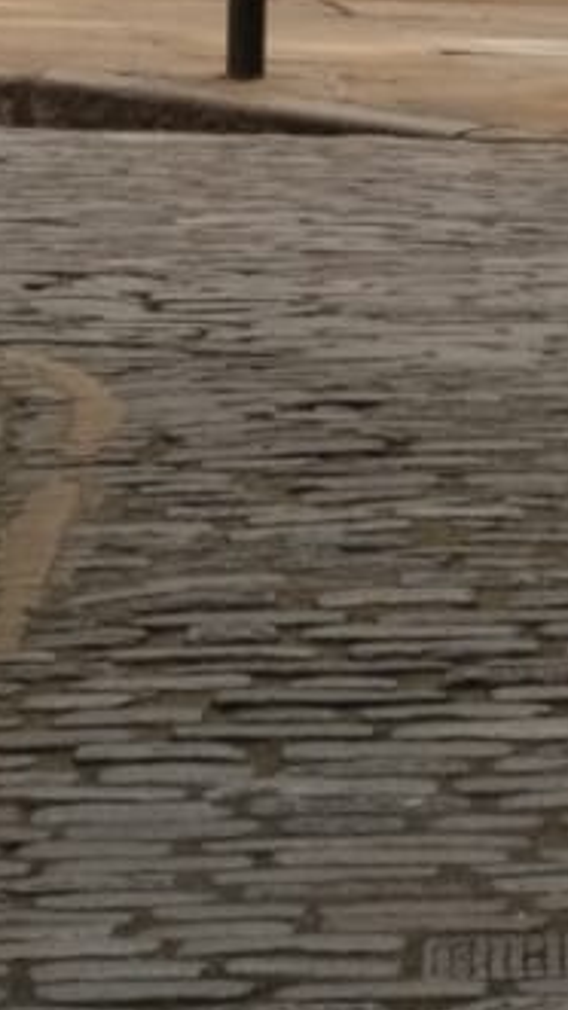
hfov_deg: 3.6
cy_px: -1654
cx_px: 683
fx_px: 8896
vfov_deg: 6.1
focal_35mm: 332
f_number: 2.8
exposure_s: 1/1000
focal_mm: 27
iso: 250
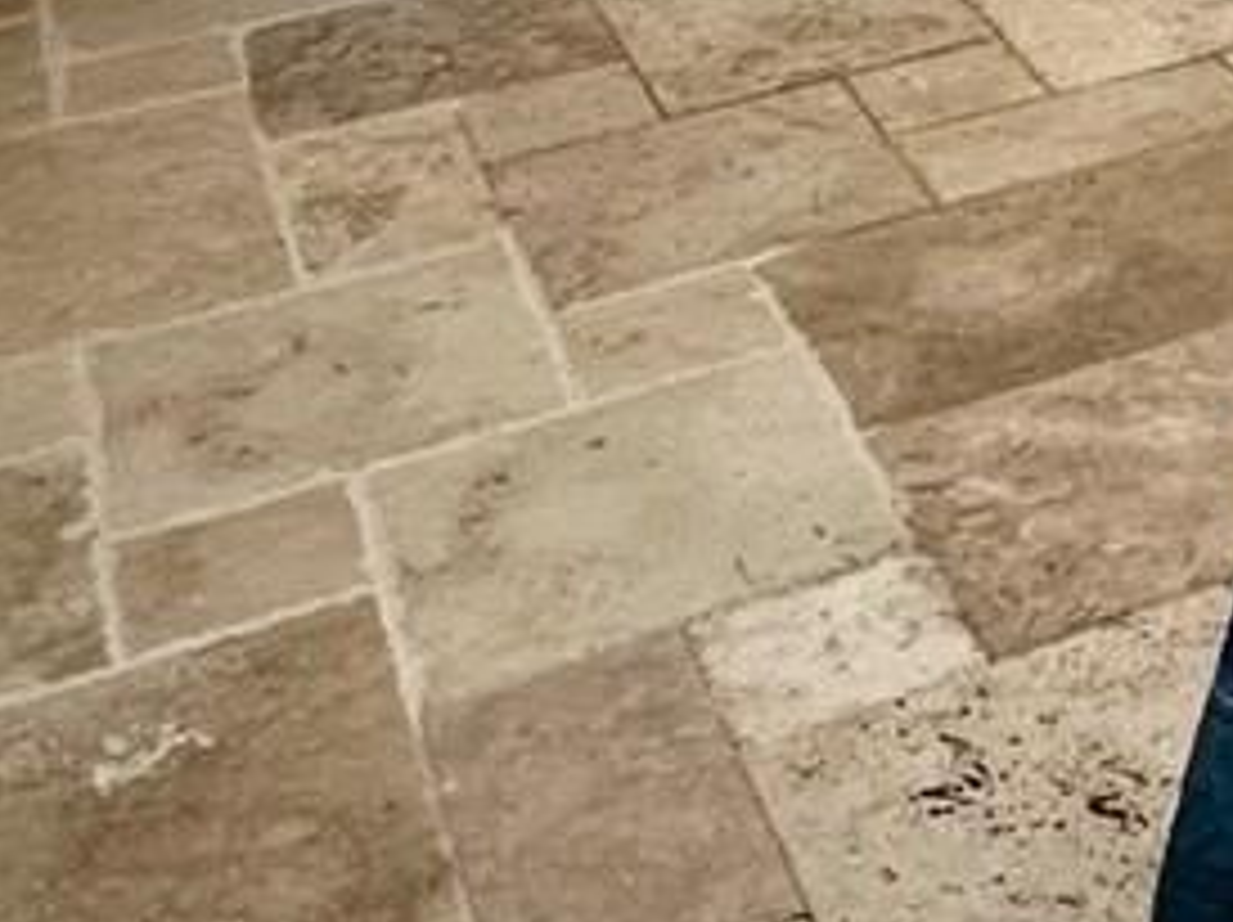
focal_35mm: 76
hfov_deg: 22.6
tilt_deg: -11.8
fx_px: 2705
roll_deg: +2.7
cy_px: -571
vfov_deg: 17.0
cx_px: 1647
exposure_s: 1/60
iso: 160
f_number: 1.8
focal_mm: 1.57
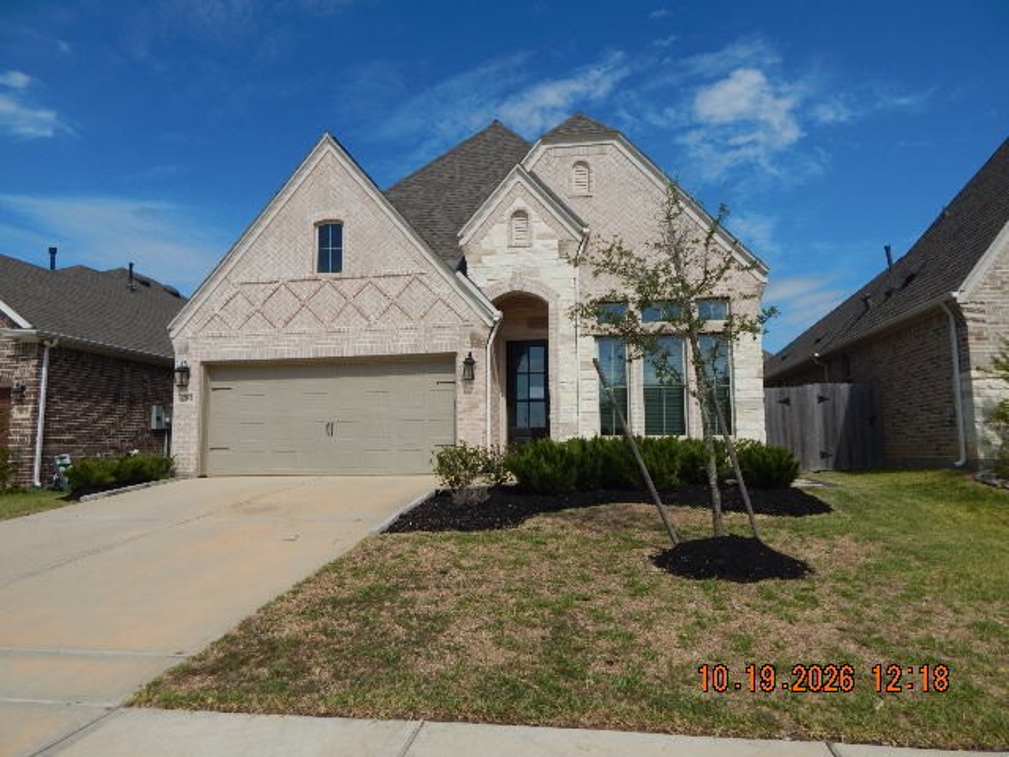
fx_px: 641
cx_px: 504
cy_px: 378
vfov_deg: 61.1
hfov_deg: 76.4
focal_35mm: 22
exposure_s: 1/800
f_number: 6
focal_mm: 4
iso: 125
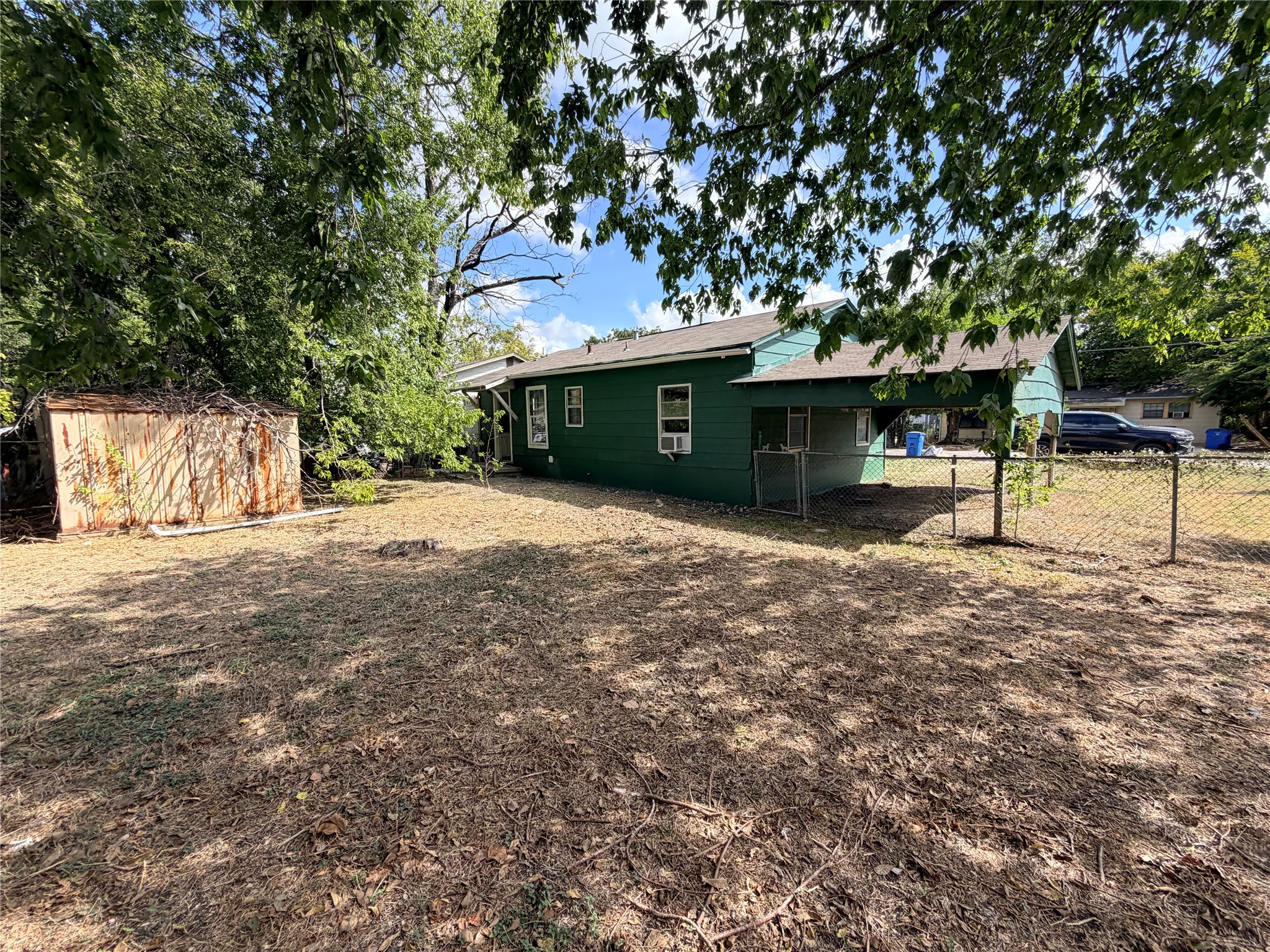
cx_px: 635
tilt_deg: -6.0
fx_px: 514
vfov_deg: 85.7
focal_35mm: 14
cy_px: 476
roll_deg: +0.6
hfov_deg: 102.1
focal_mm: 2.22
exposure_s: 1/585
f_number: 2.2
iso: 40
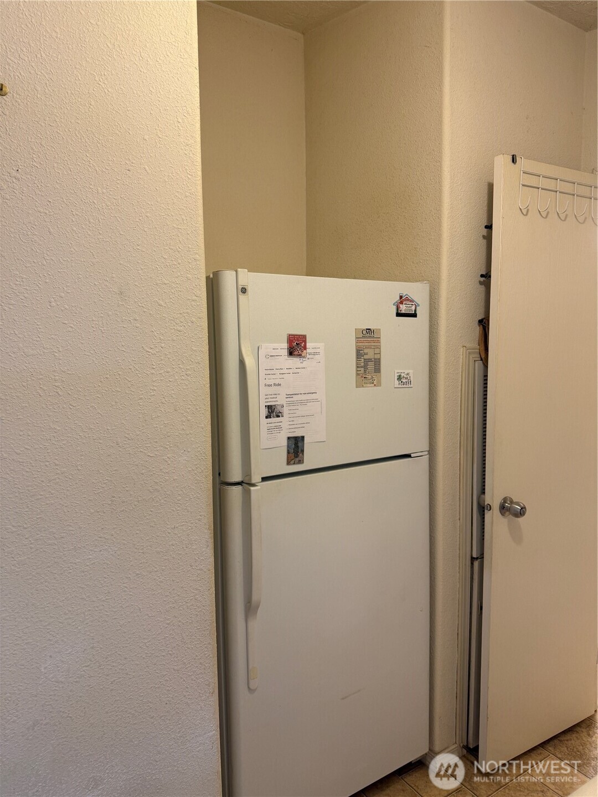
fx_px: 553
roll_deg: -0.5
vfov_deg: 71.6
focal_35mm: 24
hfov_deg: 56.8
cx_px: 299
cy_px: 398
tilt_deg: -5.6
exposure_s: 1/60
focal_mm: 6.76
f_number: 1.78
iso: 125
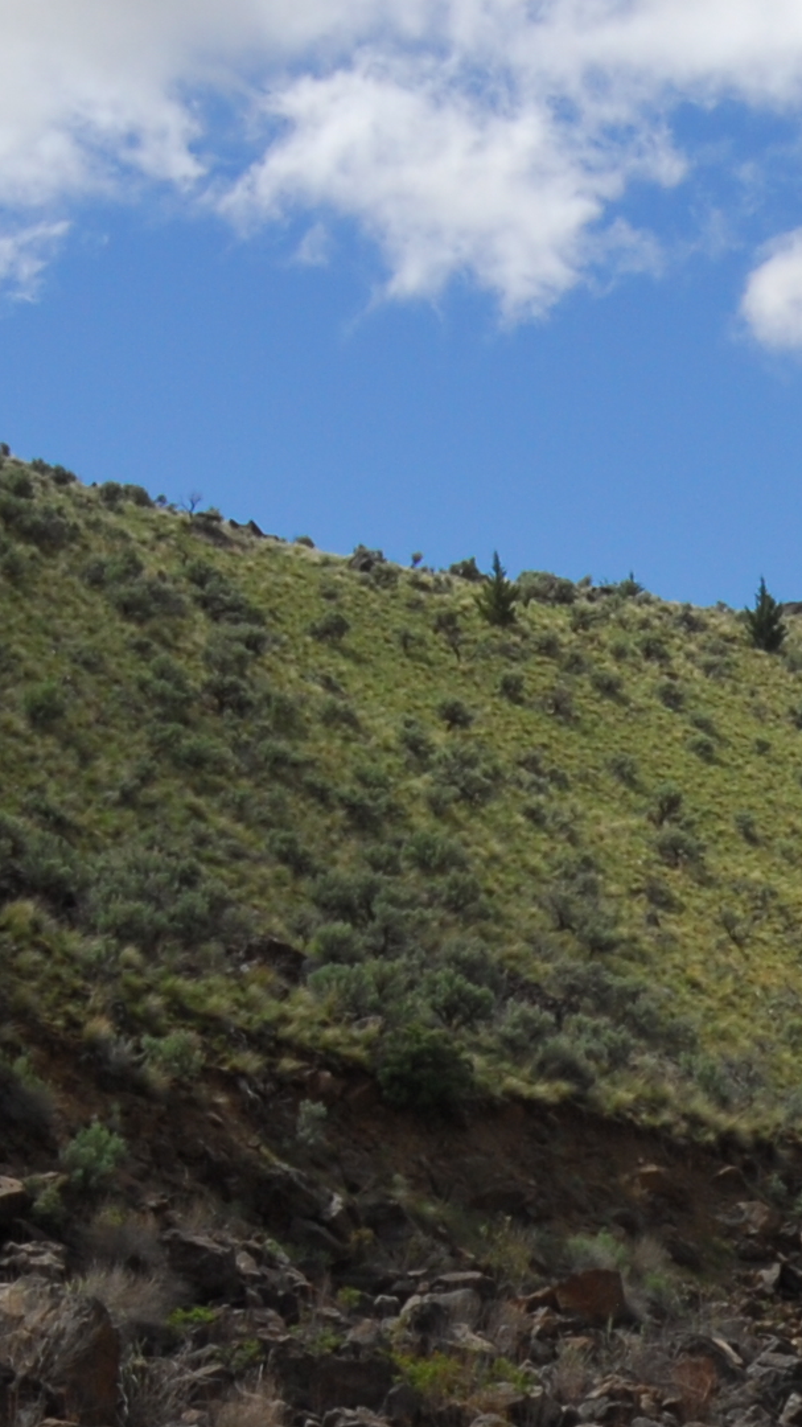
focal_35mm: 79
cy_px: 1570
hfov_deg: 14.6
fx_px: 2989
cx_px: 1039
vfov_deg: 25.0
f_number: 7.1
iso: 160
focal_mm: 14
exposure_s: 1/800
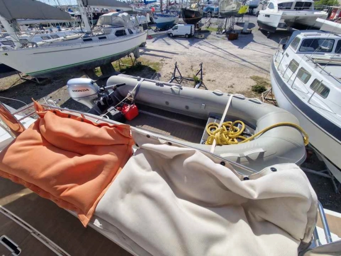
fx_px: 128
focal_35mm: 13
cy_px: 128
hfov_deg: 106.2
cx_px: 170
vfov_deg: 90.0
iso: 50
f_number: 2.2
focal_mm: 2.2
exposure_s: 1/2560
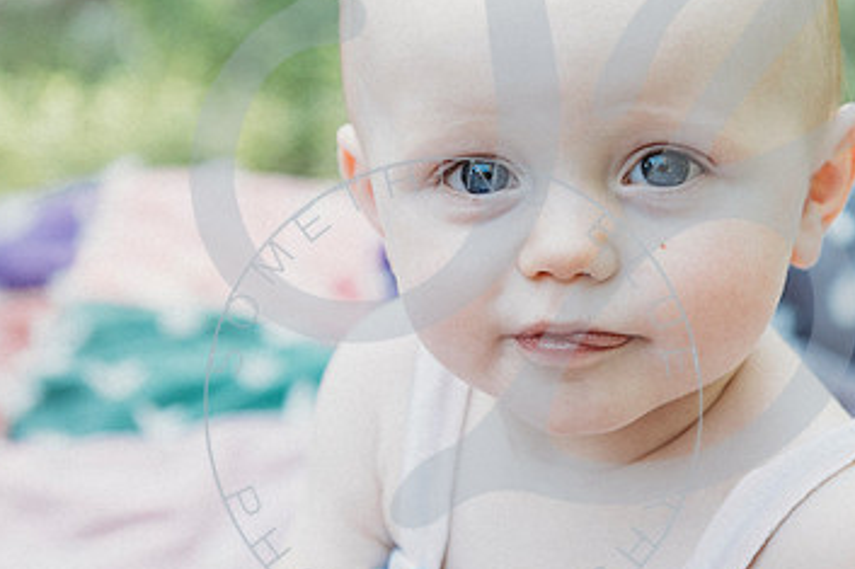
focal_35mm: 102
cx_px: 574
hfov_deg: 20.0
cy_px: 202
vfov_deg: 13.4
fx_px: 2421
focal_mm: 62
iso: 200
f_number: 5
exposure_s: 1/125
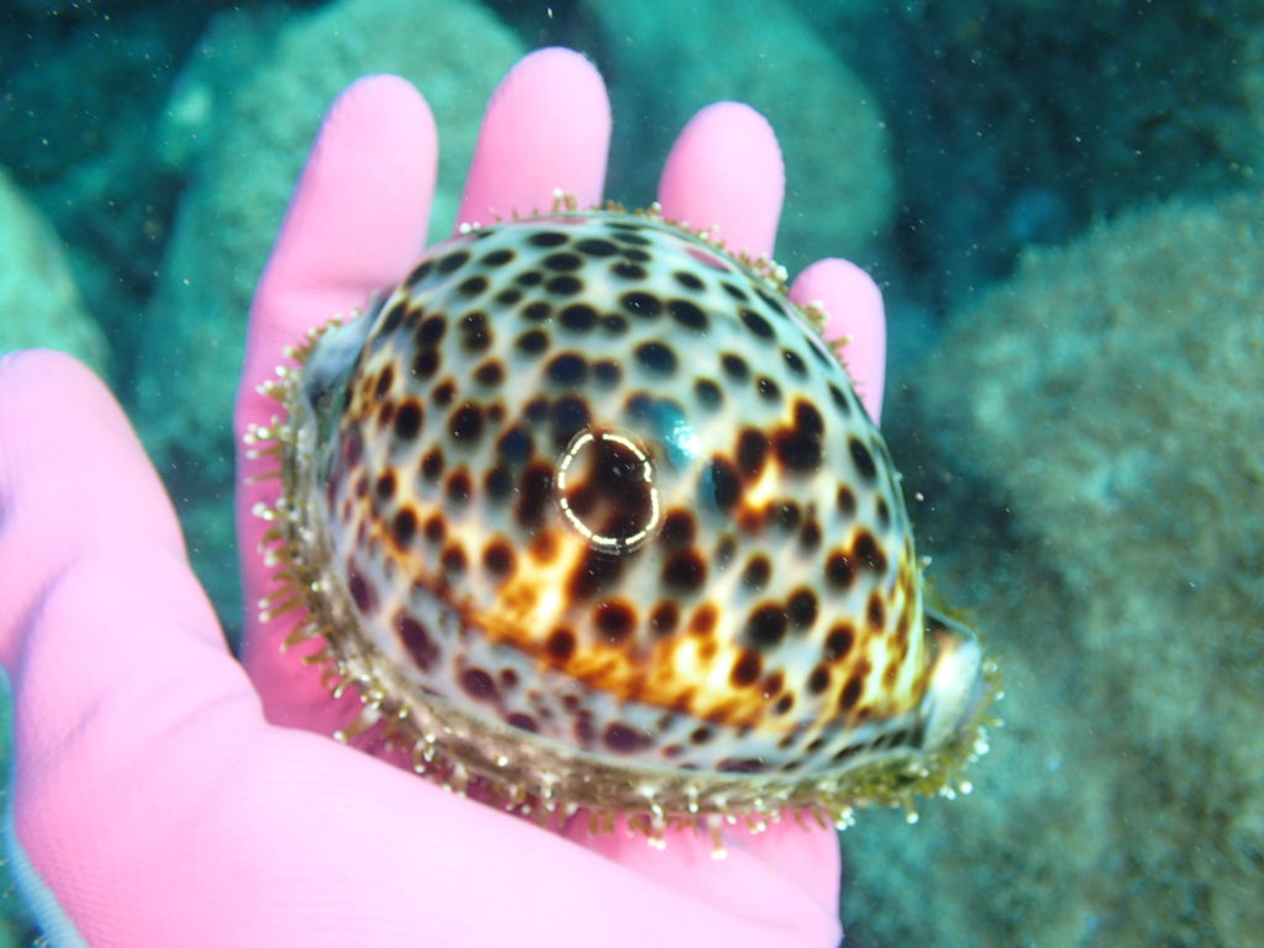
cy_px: 474
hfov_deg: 52.6
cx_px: 632
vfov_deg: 40.7
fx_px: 1278
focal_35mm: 35
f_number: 2.6
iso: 100
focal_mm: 6.42
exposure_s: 1/200
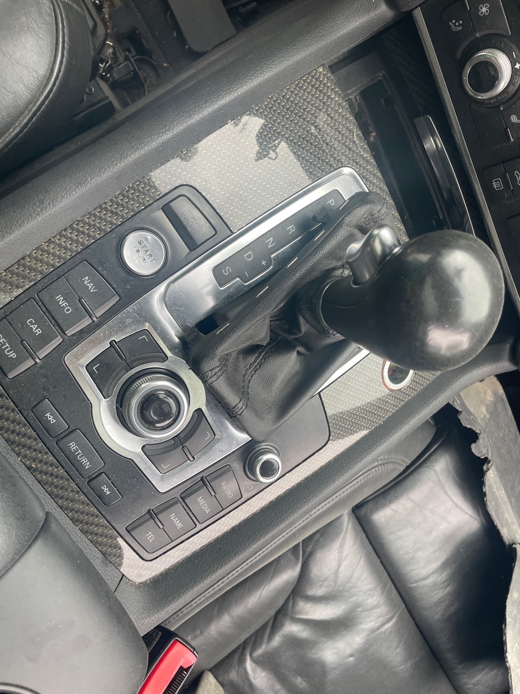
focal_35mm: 26
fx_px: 521
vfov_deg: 67.3
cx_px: 260
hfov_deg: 53.1
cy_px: 347
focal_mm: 4.2
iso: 80
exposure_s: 1/121
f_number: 1.6
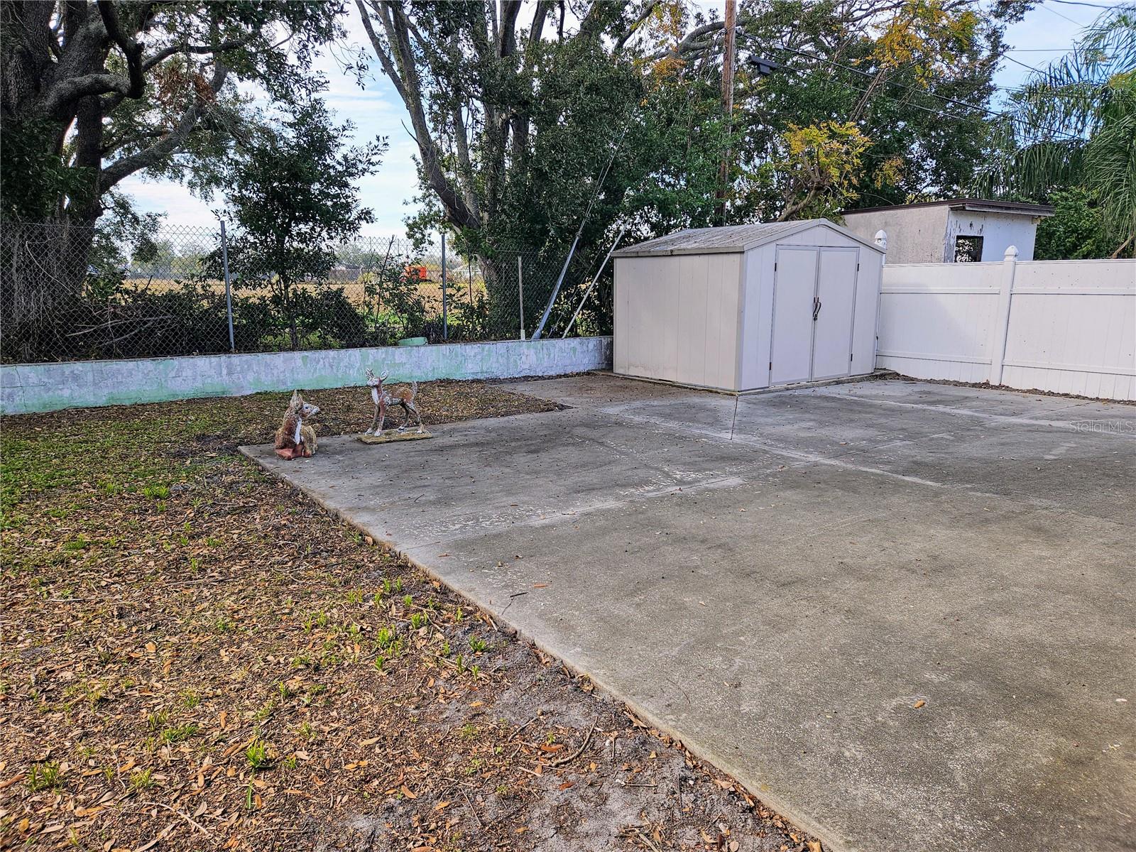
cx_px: 568
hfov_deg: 73.9
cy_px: 426
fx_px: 755
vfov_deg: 58.9
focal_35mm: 23
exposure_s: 1/648
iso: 25
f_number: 1.8
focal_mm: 5.4
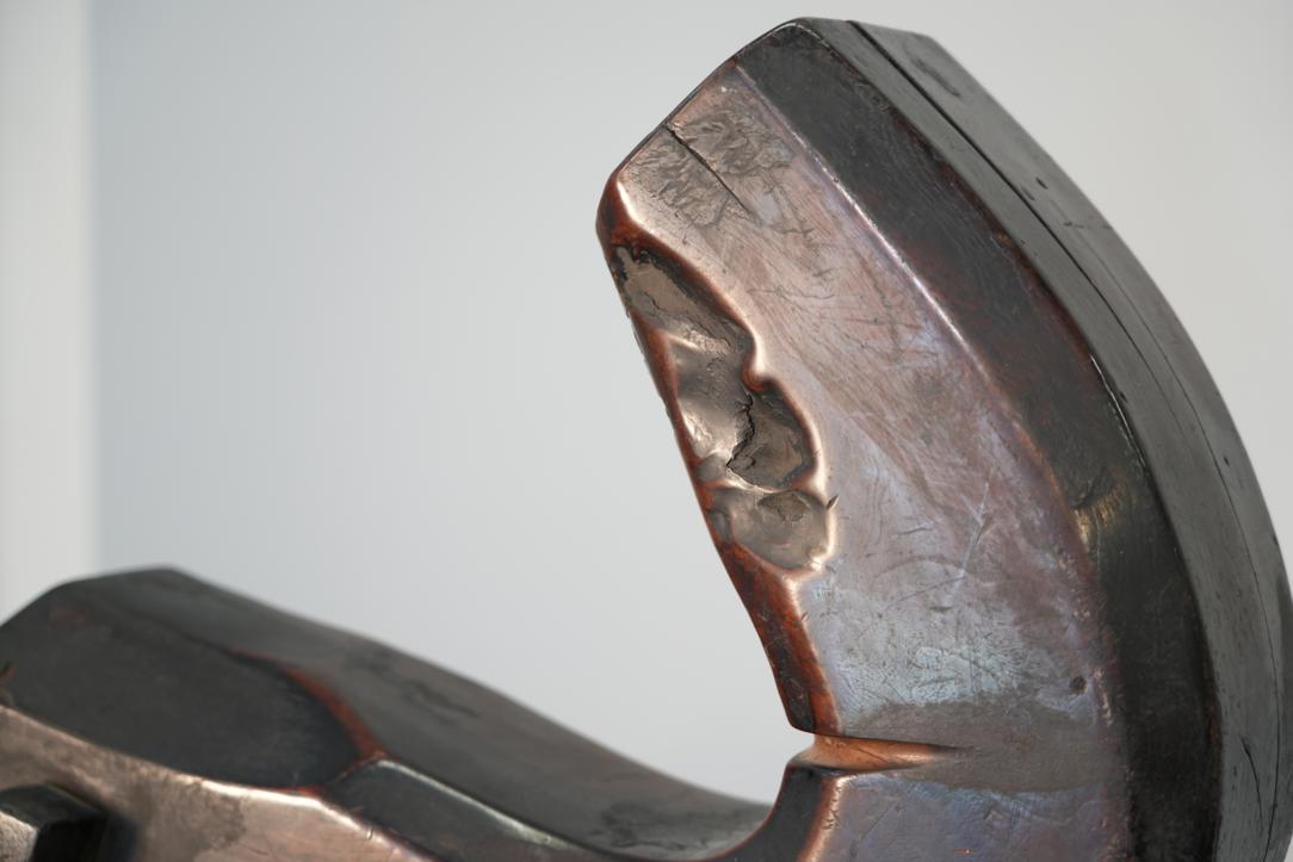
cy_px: 431
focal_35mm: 75
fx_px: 2694
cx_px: 646
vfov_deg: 18.2
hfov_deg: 27.0
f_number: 4
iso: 800
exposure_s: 1/80
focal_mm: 75
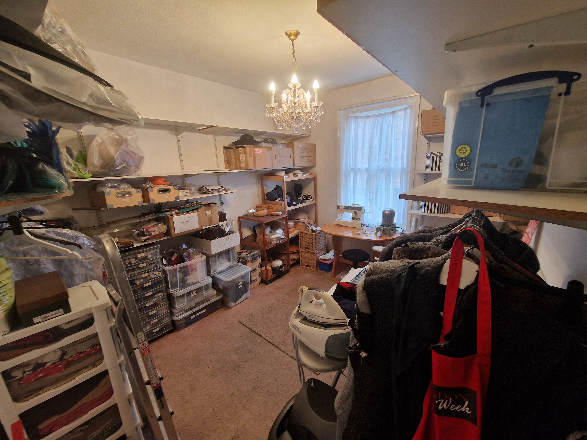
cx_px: 294
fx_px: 220
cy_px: 220
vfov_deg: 89.9
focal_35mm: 13
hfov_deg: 106.2
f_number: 2.2
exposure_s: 1/50
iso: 160
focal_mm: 2.2
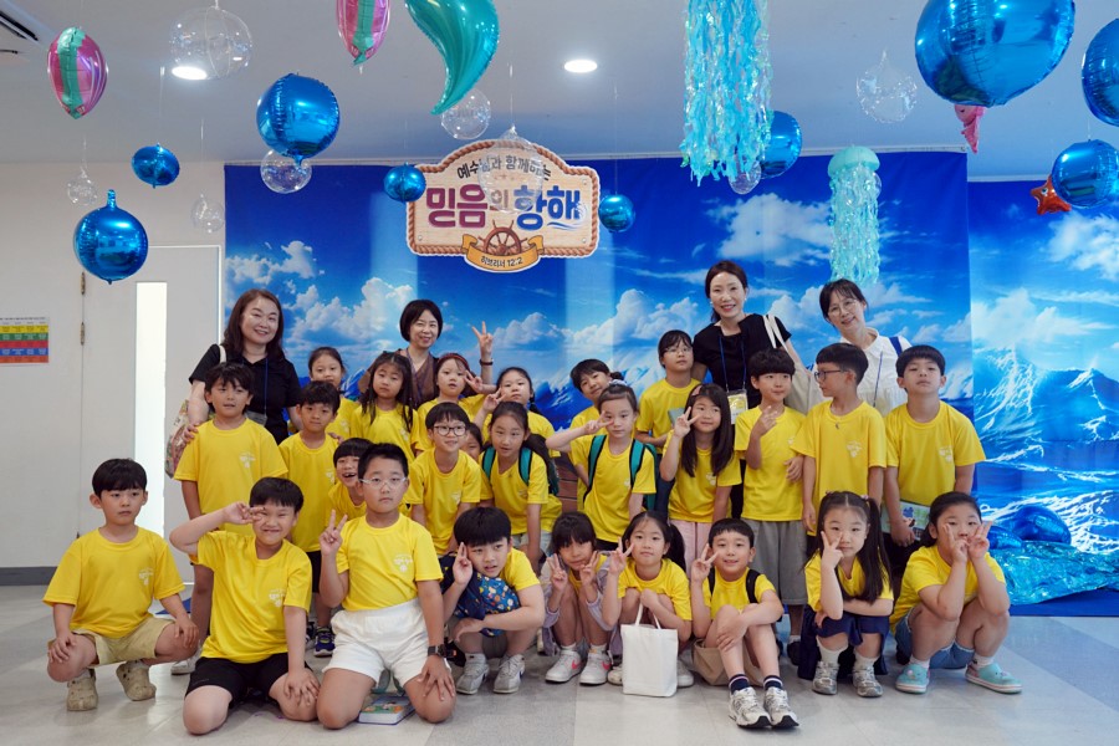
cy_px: 373
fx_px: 995
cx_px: 560
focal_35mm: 32
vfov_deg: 41.1
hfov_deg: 58.7
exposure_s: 1/160
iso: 1250
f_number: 4
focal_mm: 32
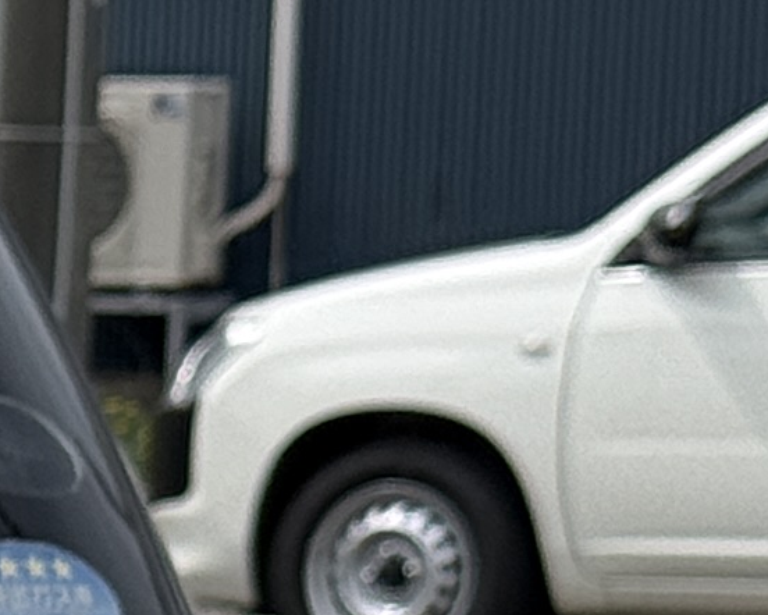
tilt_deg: -10.0
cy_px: 1414
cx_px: -1720
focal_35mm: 342
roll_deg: +0.6
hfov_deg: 5.3
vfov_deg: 4.4
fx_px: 7776
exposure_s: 1/6024
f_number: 1.78
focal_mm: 6.76
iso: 64
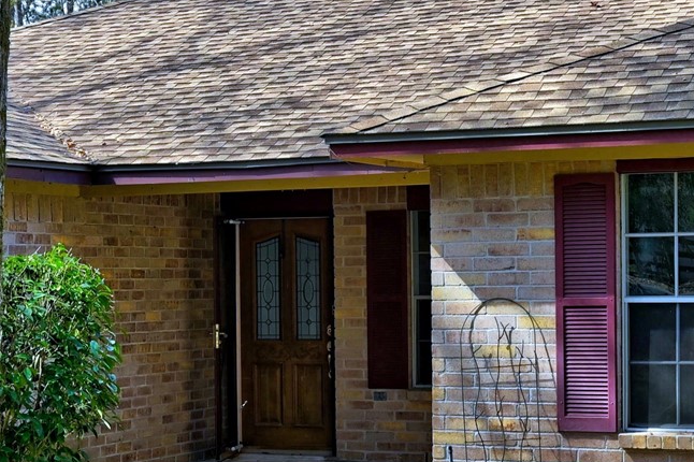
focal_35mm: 101
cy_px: 322
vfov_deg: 13.5
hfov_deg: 20.1
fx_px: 1946
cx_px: 204
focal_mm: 30
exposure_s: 1/160
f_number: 8
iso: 400
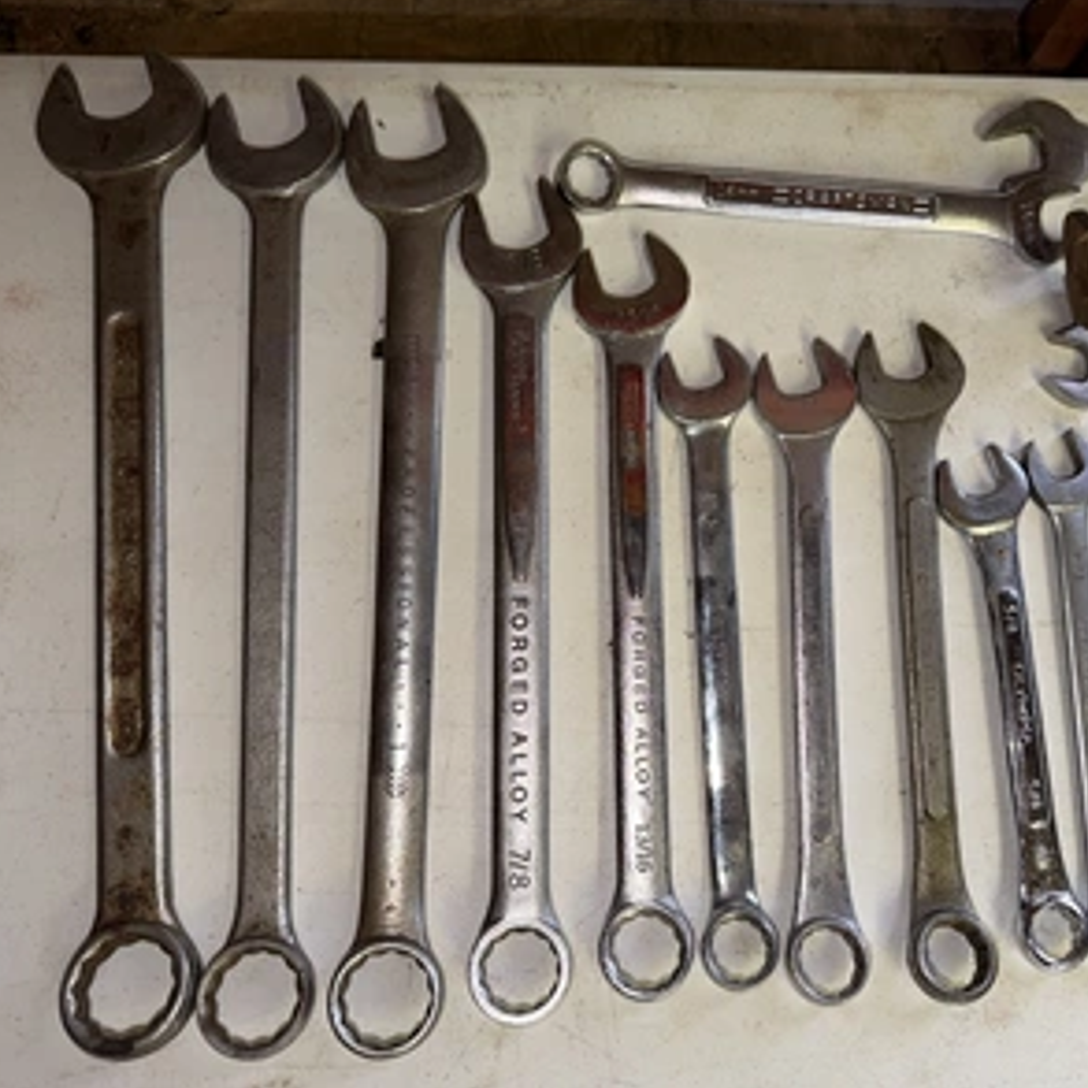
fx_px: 1031
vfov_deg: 55.6
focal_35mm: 29
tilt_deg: -81.1
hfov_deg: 55.2
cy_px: 535
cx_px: 654
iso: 50
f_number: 1.78
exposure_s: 1/71
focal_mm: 6.76
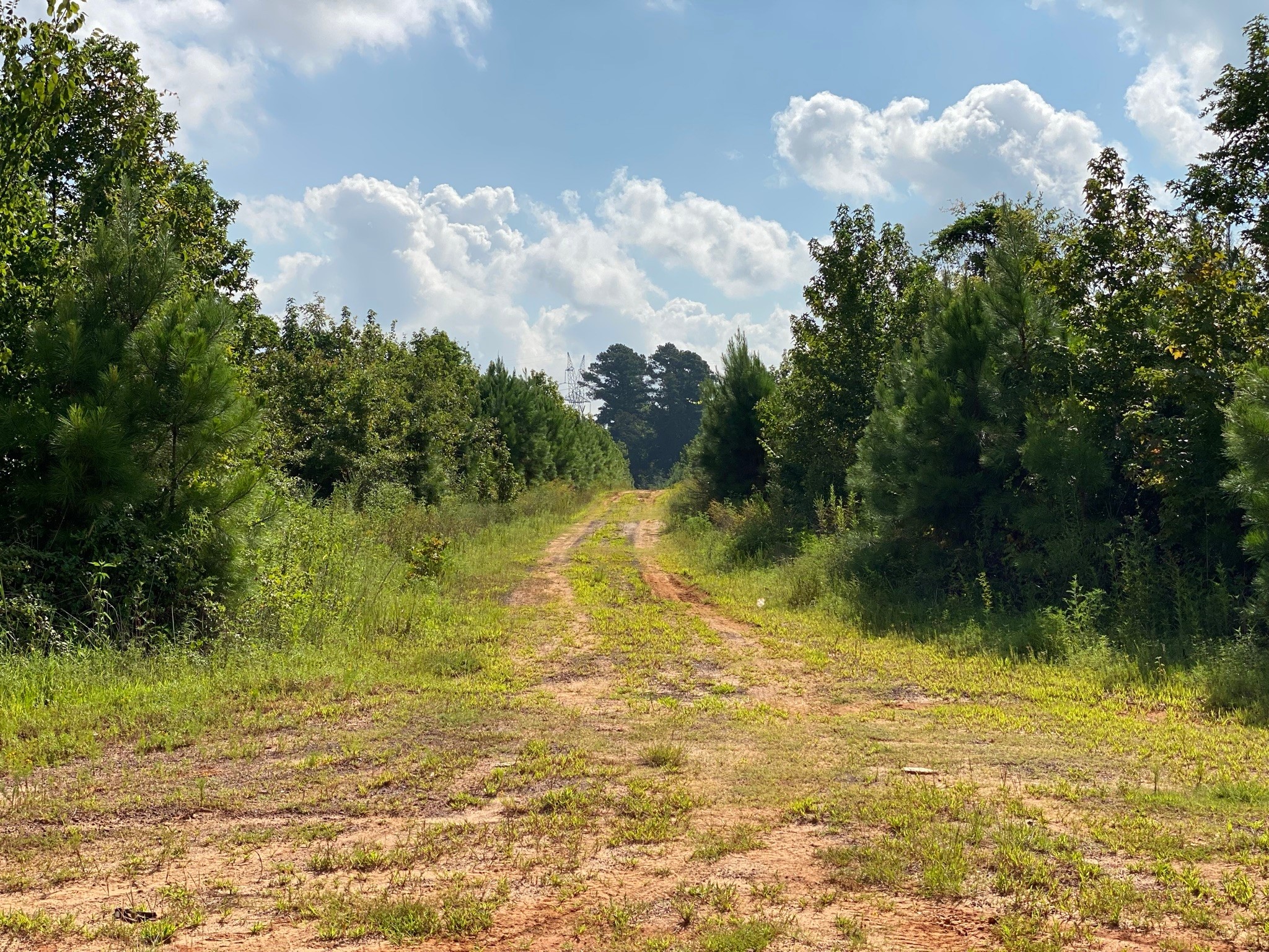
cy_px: 476
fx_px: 1906
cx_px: 634
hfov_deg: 36.8
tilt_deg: -0.7
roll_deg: +0.4
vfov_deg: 28.0
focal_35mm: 52
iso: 25
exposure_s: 1/3195
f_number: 2
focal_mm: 6
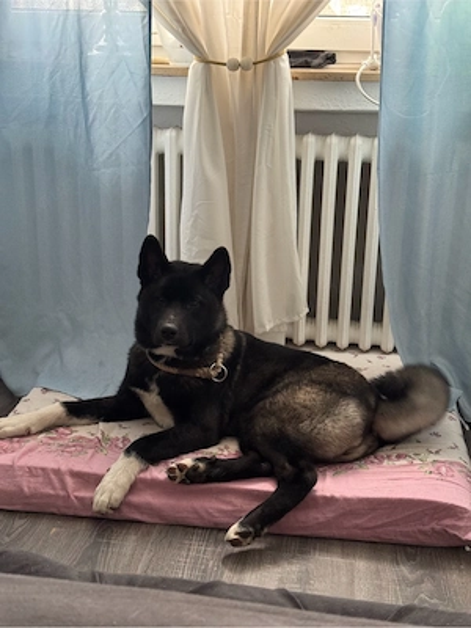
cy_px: 314
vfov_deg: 39.7
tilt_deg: -18.2
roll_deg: -1.6
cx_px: 236
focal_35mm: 48
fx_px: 871
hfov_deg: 30.3
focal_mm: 6.76
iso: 400
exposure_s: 1/40
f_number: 1.78
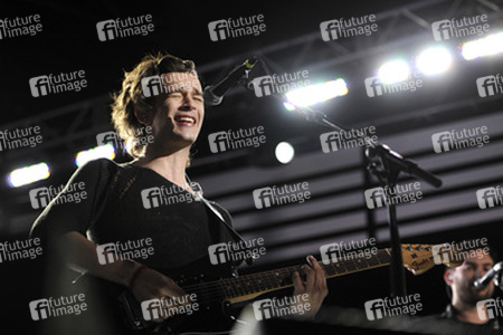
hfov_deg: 23.9
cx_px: 252
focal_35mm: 85
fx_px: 1188
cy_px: 168
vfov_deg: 16.1
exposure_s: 1/400
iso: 1250
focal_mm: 85
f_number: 2.8
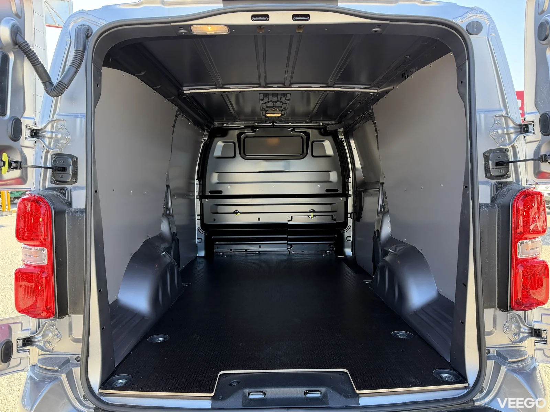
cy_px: 206
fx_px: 381
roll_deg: +0.4
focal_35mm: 24
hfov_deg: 71.6
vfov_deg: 56.8
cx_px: 275
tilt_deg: -5.7
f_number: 1.78
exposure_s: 1/225
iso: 160
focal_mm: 6.76
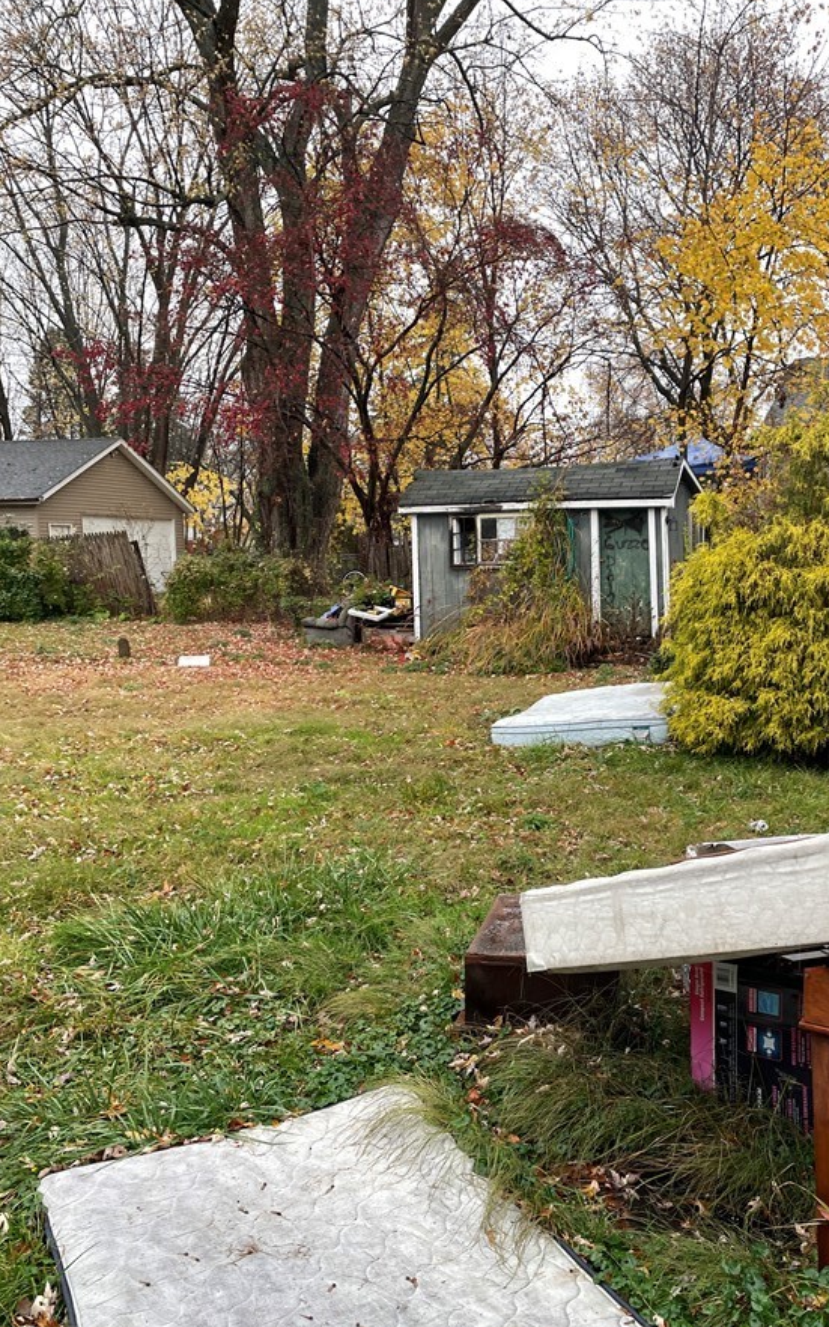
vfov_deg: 59.6
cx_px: 528
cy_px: 724
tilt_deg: -9.4
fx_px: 1157
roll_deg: -1.3
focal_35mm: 32
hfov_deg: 39.1
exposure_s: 1/197
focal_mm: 4.2
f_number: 1.6
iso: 32
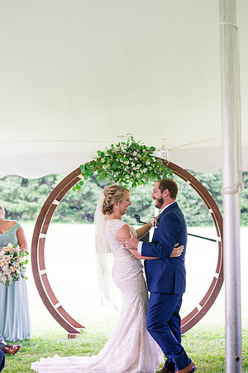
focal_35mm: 85
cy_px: 186
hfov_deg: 16.1
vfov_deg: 23.9
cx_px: 124
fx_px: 878
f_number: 3.2
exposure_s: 1/250
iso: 500
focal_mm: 85
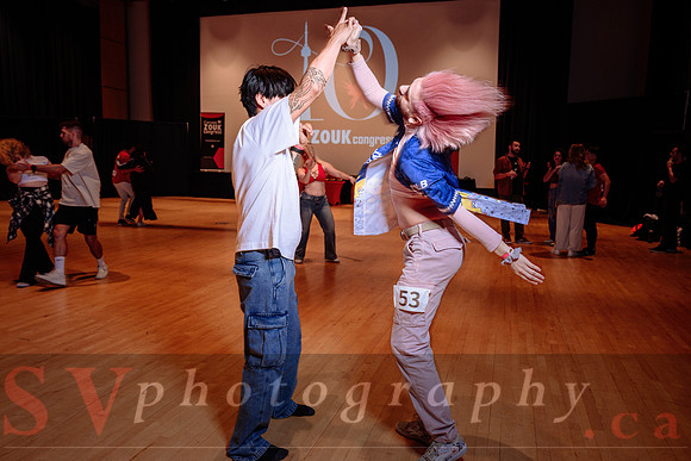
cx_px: 346
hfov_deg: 64.0
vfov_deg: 45.3
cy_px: 226
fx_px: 552
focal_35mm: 29
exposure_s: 1/60
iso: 500
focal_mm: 26.5
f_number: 3.5
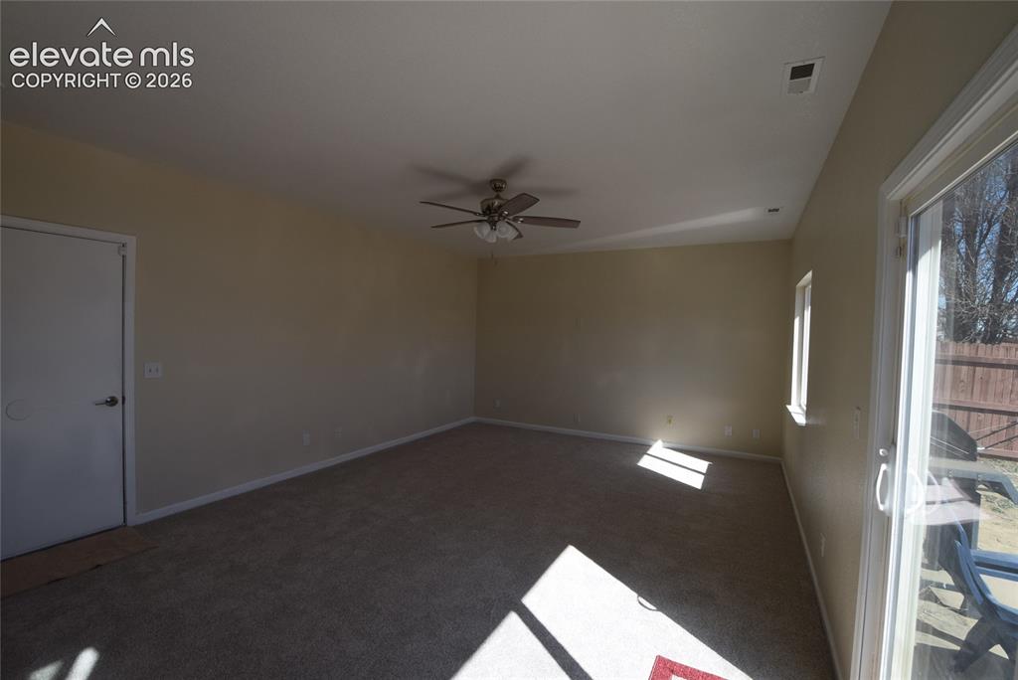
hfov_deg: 100.4
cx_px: 509
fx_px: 424
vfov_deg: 77.4
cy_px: 340
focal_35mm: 15
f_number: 8
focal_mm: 10
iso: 360
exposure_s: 1/250
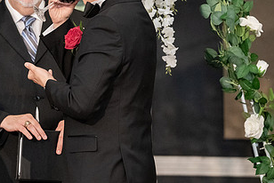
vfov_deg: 3.9
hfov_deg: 5.8
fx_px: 2704
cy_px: 38
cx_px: 16
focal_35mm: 355
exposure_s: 1/200
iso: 8000
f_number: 4
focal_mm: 181
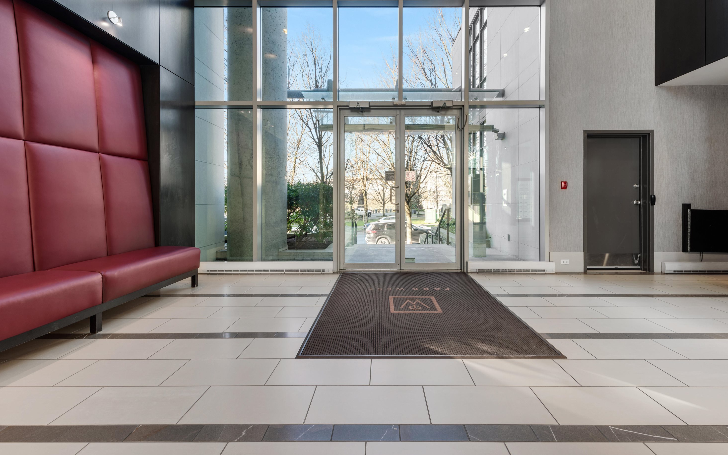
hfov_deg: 101.5
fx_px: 298
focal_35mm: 15
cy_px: 203
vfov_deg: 74.6
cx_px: 362
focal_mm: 14
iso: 100
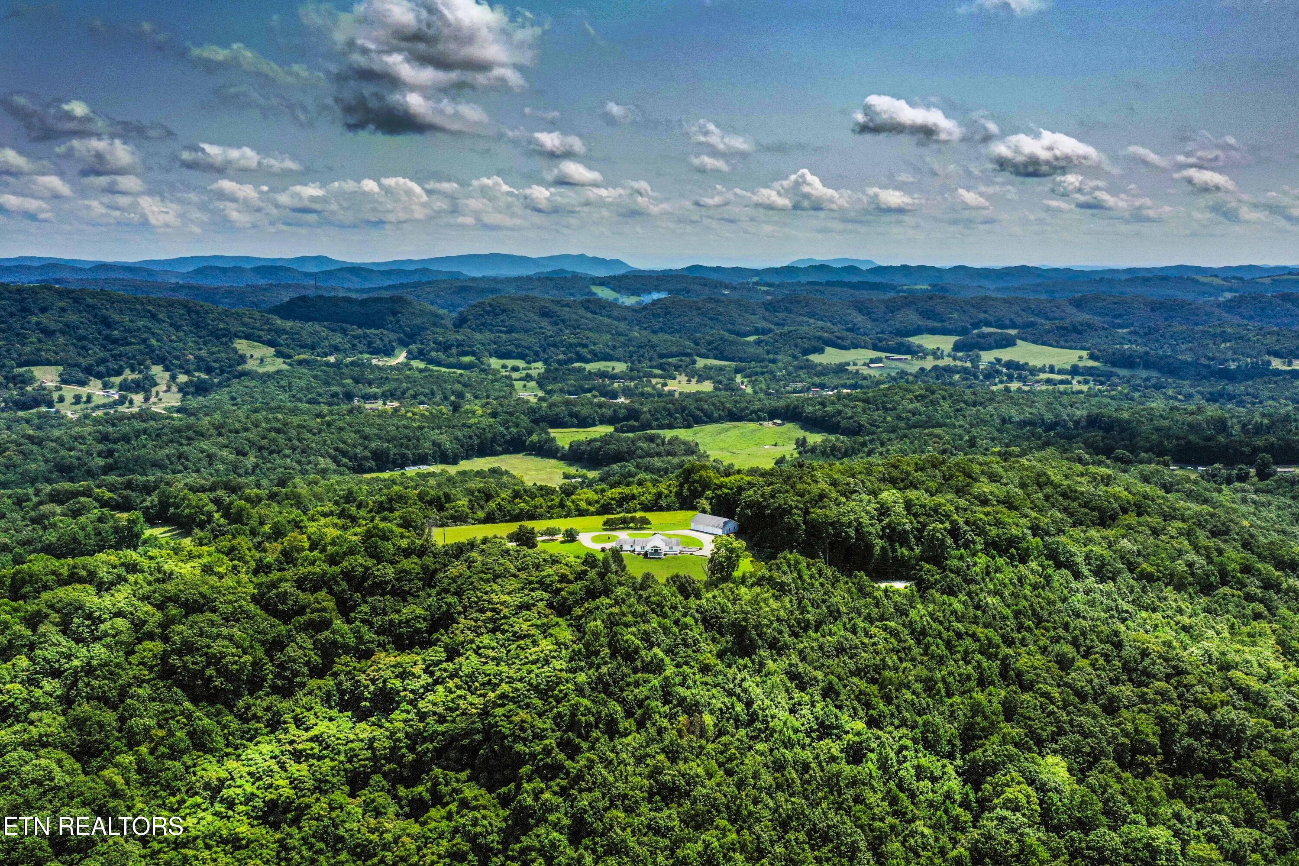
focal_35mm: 28
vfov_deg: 46.4
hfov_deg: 65.5
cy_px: 433
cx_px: 650
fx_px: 1010
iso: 400
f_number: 8
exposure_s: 1/2000
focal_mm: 10.26
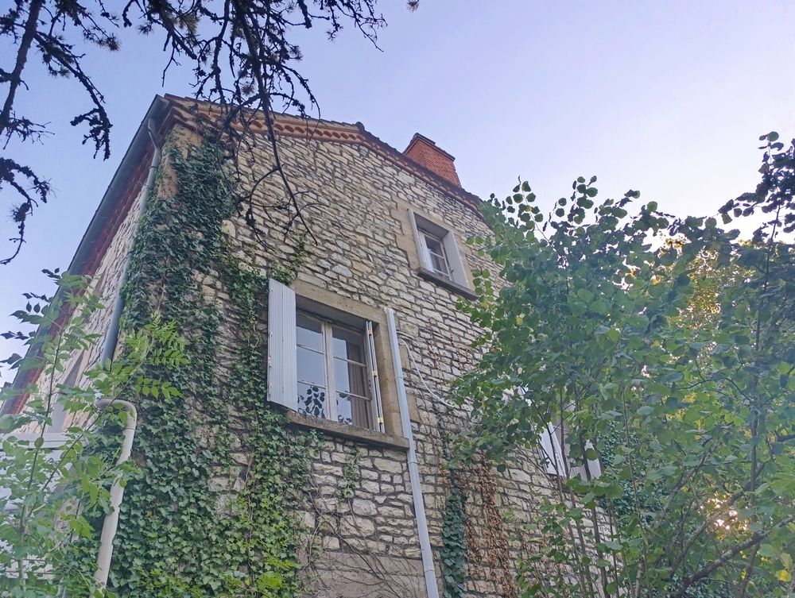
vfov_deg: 59.0
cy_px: 299
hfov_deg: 73.8
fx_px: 529
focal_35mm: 23
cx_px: 398
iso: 64
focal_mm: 6.14
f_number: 1.6
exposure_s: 1/100
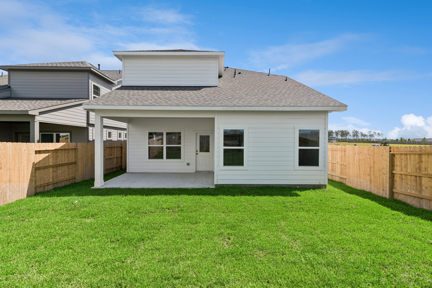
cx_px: 216
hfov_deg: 96.7
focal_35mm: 16
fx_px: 192
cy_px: 144
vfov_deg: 73.8
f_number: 9
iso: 100
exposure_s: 1/160
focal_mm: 16
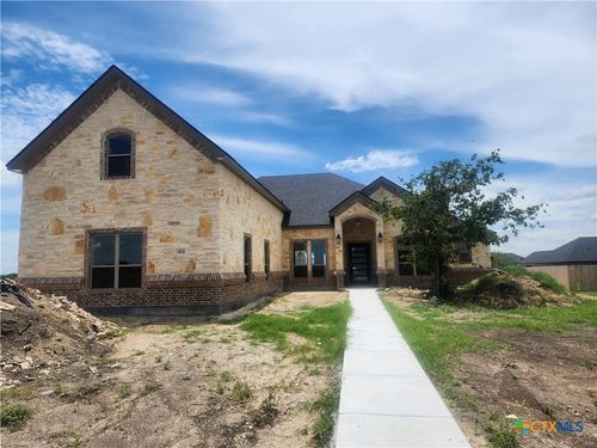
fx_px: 397
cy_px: 224
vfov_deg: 58.9
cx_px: 298
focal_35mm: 23
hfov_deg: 73.9
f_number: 1.8
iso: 12
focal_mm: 6.4
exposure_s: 1/1737
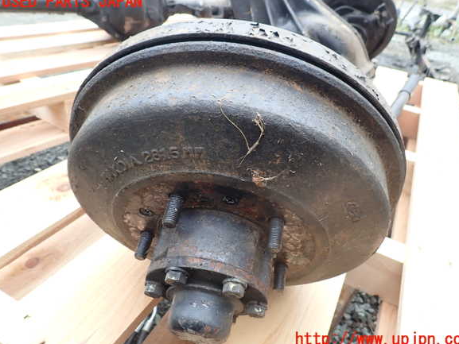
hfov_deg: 67.3
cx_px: 236
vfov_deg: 53.1
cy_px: 171
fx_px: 345
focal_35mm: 26
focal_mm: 4.5
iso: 100
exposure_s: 1/200
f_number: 2.8
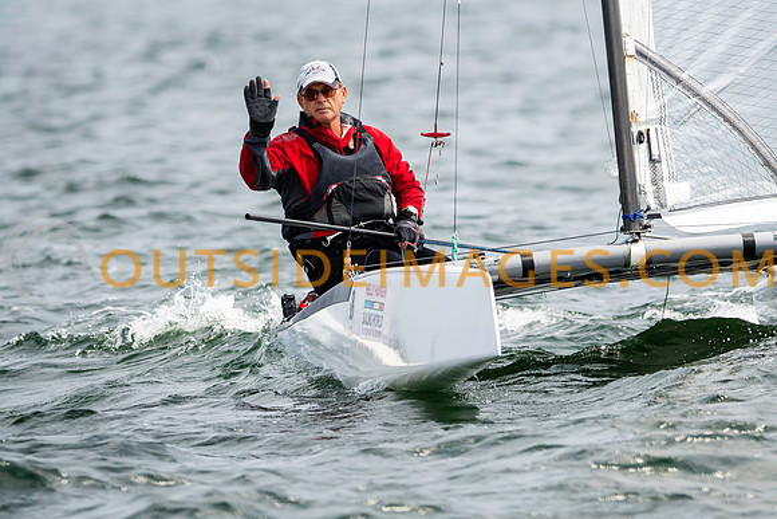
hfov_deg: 4.6
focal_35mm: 450
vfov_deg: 3.1
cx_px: 388
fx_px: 9714
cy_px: 260
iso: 400
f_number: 4.5
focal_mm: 300
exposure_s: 1/5000
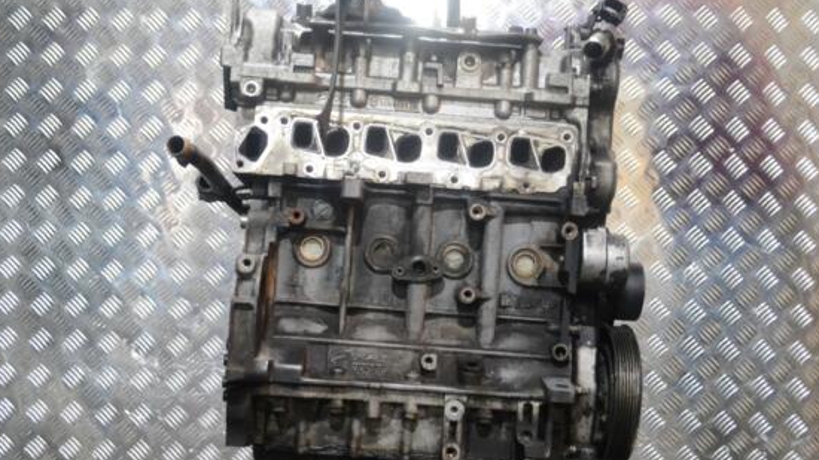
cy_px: 290
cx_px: 381
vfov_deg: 24.8
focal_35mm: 48
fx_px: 1042
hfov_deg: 42.9
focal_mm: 28
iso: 3200
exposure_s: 1/30
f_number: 4.5
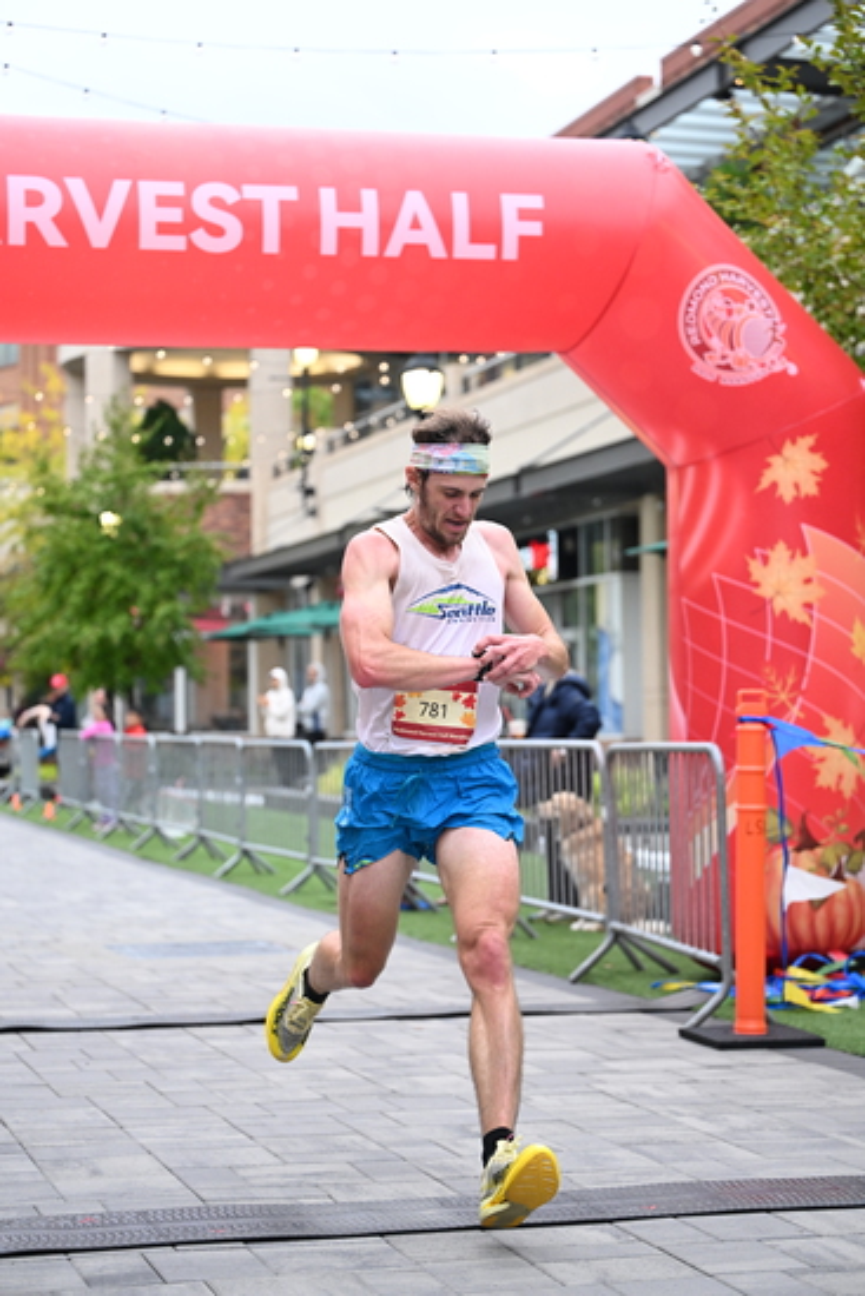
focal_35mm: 70
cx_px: 432
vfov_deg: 28.8
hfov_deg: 19.5
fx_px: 2521
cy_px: 648
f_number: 2.8
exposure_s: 1/800
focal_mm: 70
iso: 1600
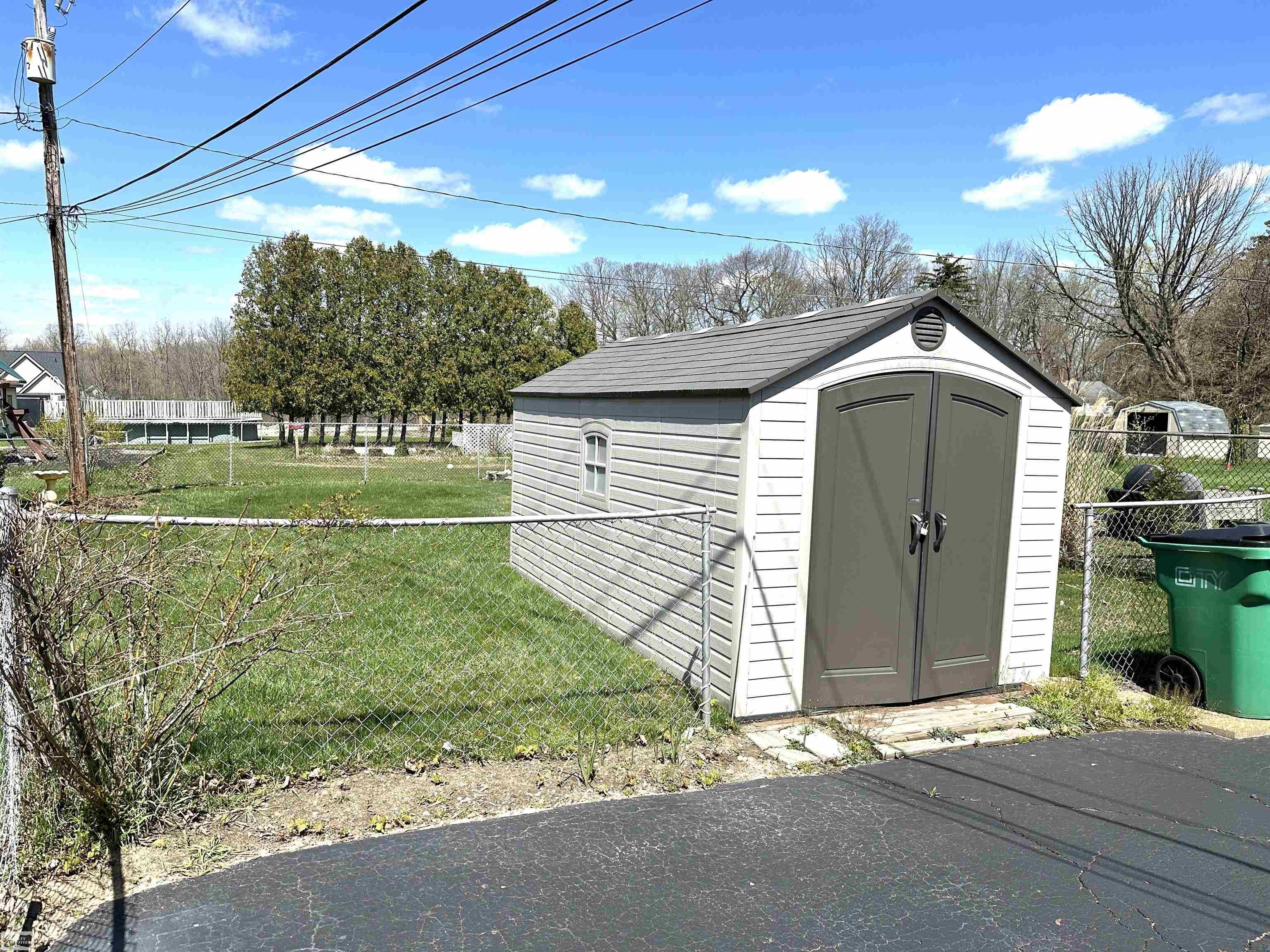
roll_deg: -0.9
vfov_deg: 56.8
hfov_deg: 71.6
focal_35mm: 24
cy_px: 476
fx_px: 881
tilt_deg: -6.0
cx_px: 635
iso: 80
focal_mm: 6.86
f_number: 1.78
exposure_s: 1/4545
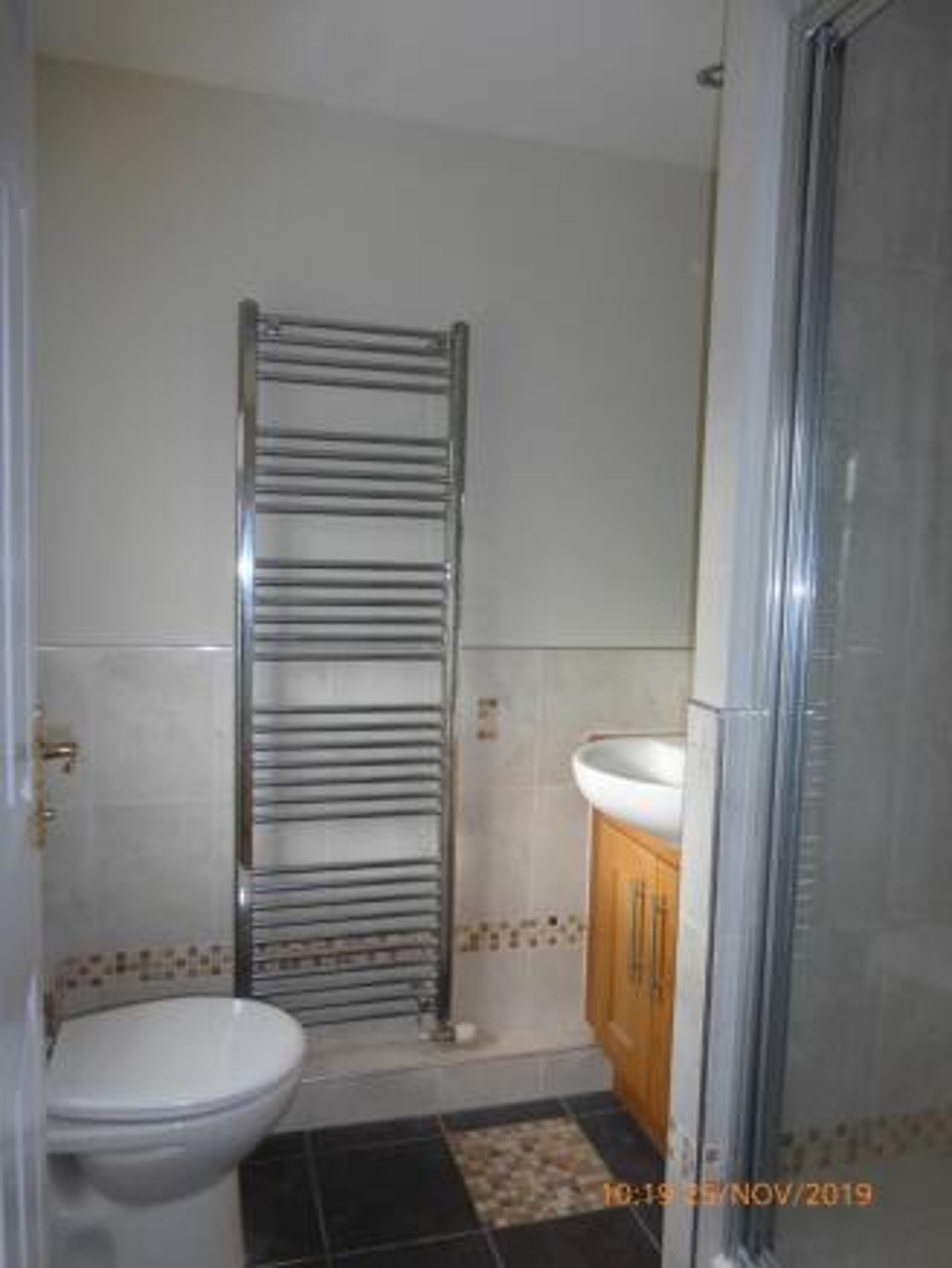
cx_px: 476
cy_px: 634
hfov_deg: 56.8
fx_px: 880
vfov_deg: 71.6
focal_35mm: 24
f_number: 3.3
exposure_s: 1/60
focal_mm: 4.3
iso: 100
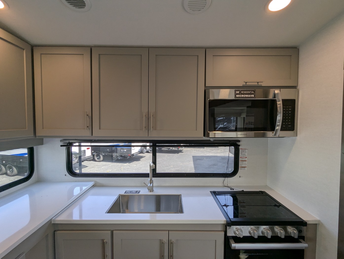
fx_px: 159
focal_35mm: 16
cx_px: 172
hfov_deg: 94.4
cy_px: 130
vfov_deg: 78.2
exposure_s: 1/128
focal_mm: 2.35
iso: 70
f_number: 2.2
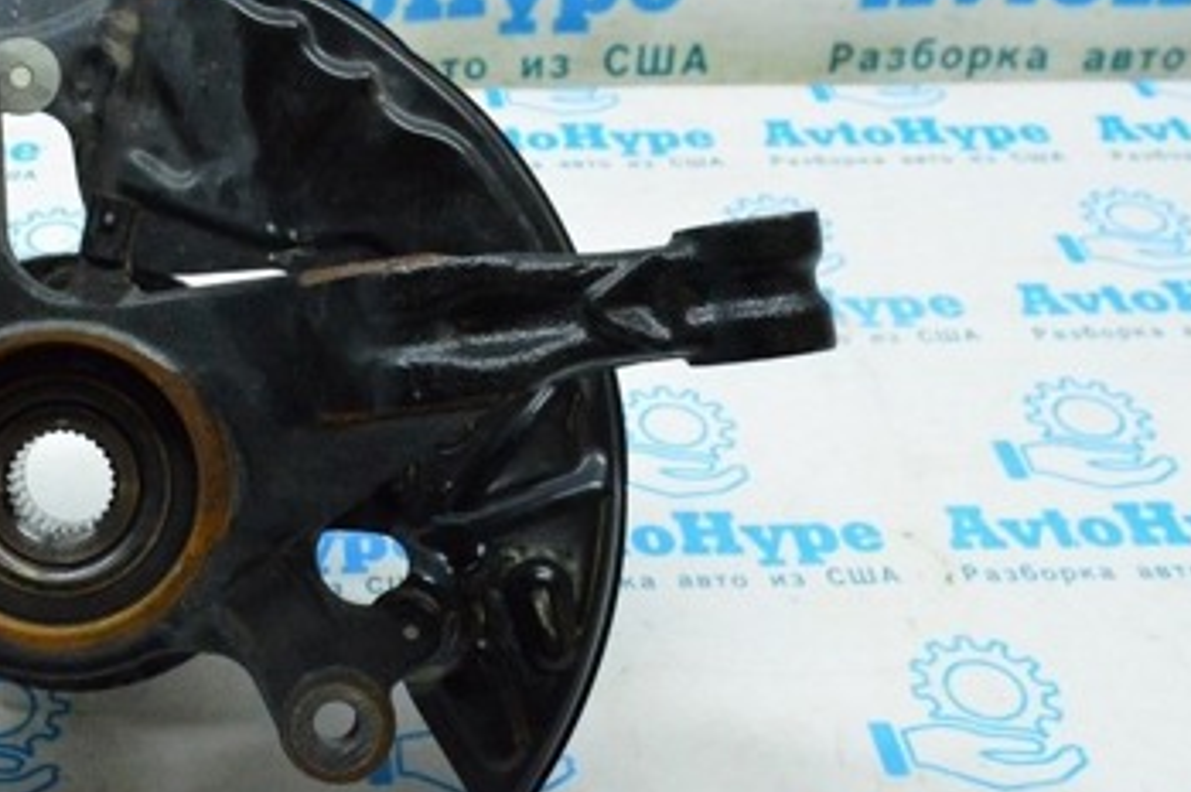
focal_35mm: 55
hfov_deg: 34.8
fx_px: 1818
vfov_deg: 24.5
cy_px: 295
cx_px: 184
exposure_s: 1/320
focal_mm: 20
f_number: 6.3
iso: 6400
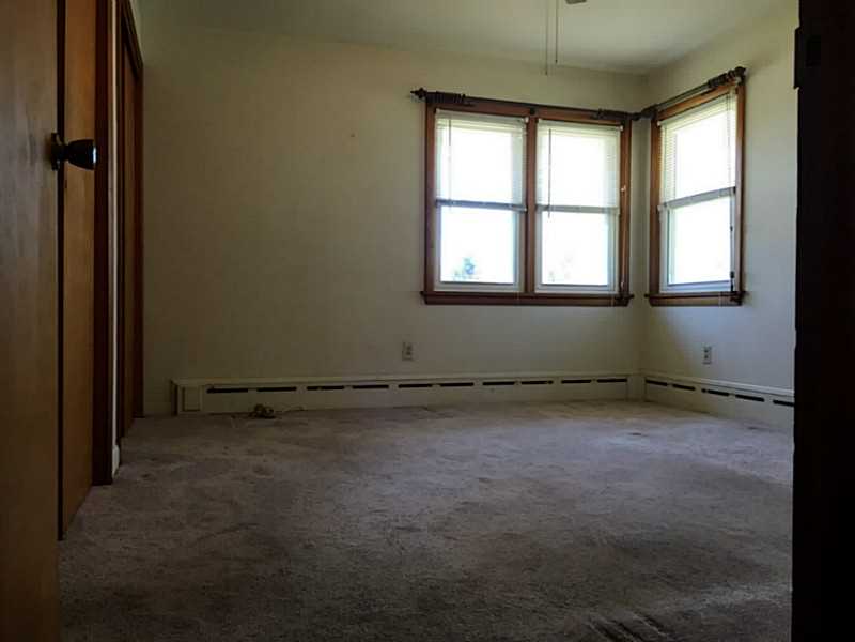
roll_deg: -1.0
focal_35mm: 29
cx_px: 428
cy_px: 321
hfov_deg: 61.7
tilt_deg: -0.9
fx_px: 716
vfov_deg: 48.2
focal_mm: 4.15
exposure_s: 1/30
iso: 25
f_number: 2.2
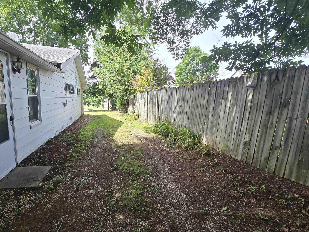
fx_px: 152
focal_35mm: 17
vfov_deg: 74.3
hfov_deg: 90.6
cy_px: 133
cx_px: 137
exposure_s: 1/340
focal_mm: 2.2
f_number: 2.2
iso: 50
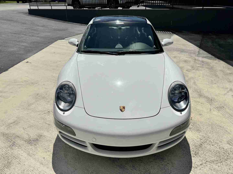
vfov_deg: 56.8
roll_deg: +0.4
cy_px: 87
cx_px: 116
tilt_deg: -30.6
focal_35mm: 24
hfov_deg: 71.6
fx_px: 162
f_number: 1.78
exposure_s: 1/20000
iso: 80
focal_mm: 6.76
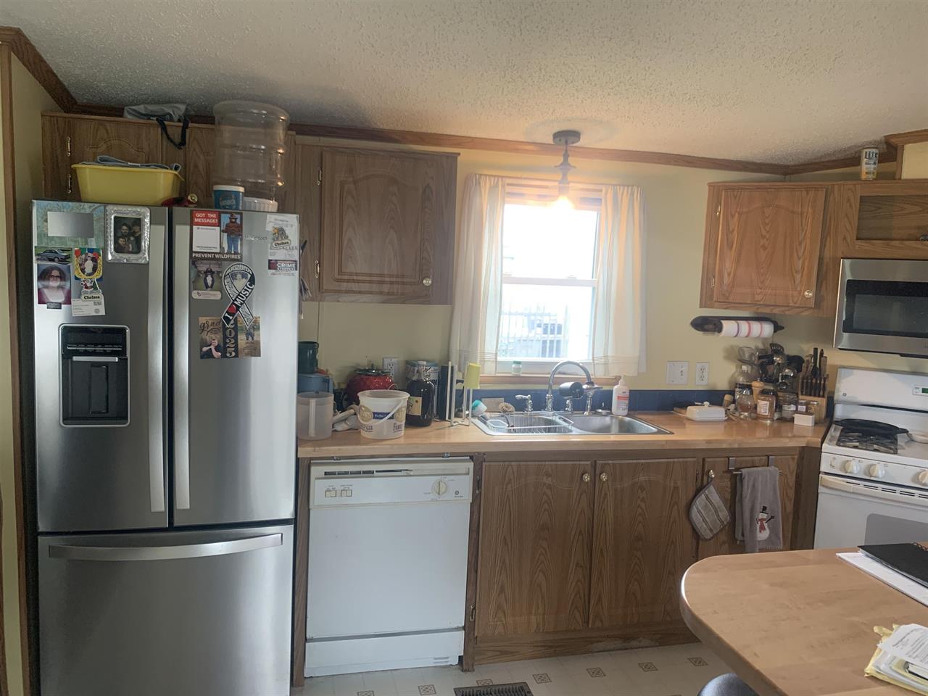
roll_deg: -1.7
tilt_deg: -8.0
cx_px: 464
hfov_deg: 67.3
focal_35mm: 26
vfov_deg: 53.1
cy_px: 348
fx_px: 697
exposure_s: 1/68
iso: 100
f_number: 1.8
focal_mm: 4.25
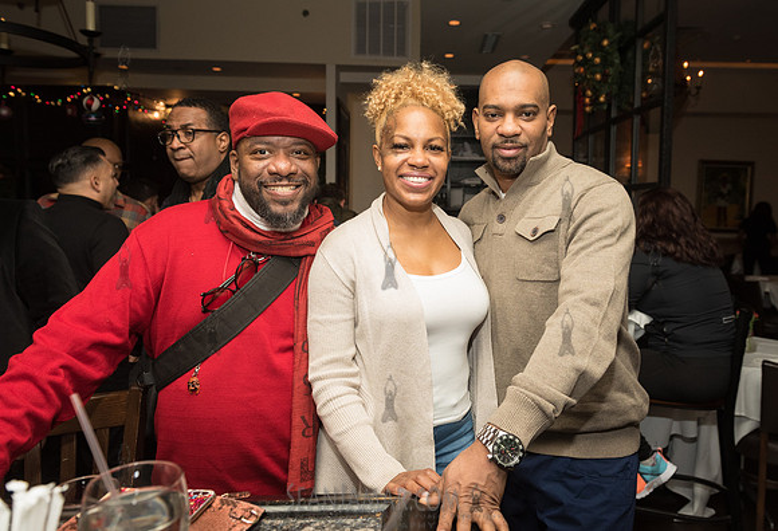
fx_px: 583
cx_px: 438
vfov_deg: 48.9
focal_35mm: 27
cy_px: 239
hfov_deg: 67.1
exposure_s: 1/250
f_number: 4.5
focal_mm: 24
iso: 2000
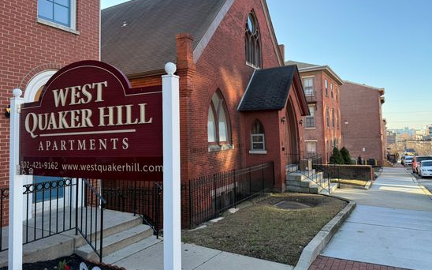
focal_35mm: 26
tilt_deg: +3.7
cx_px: 214
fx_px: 306
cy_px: 113
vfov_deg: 47.4
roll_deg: +1.3
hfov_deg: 70.4
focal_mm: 6.76
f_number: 1.78
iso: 100
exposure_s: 1/979
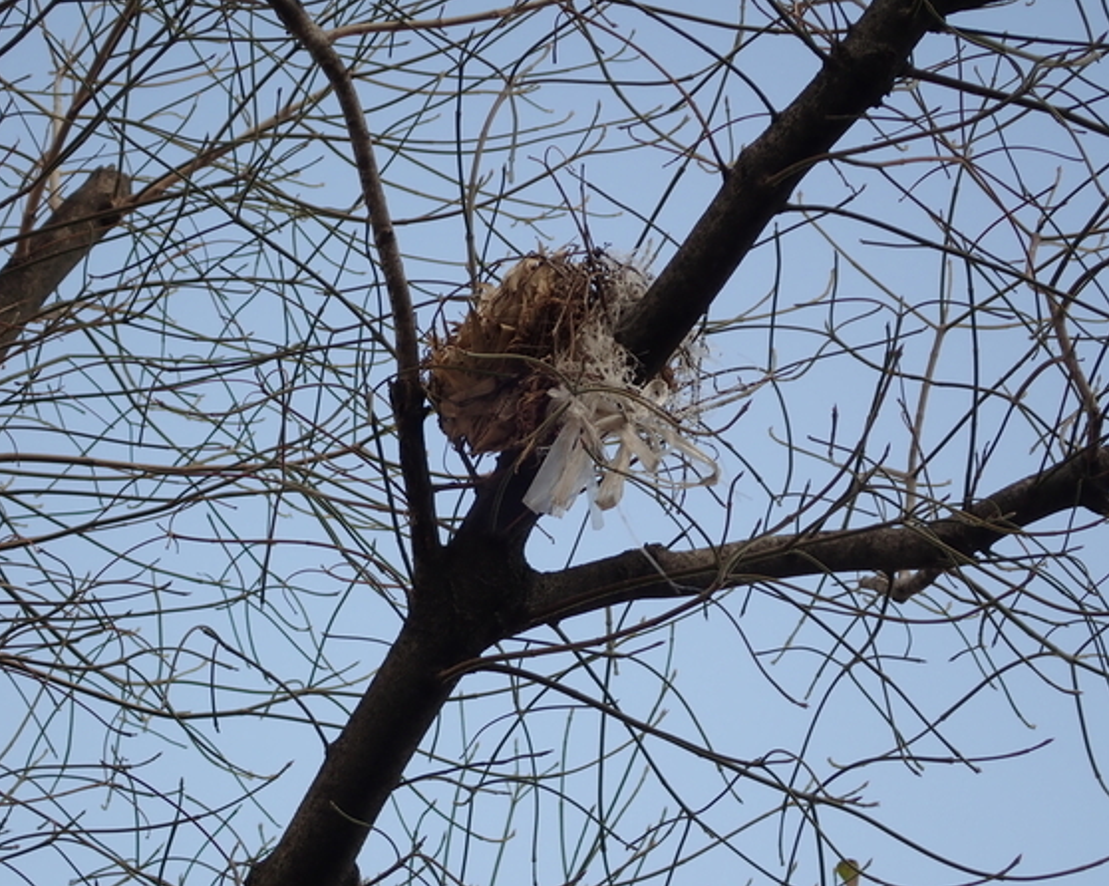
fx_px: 3445
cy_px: 441
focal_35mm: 105
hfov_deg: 18.3
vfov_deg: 14.7
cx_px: 527
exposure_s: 1/200
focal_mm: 18
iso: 100
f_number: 4.9
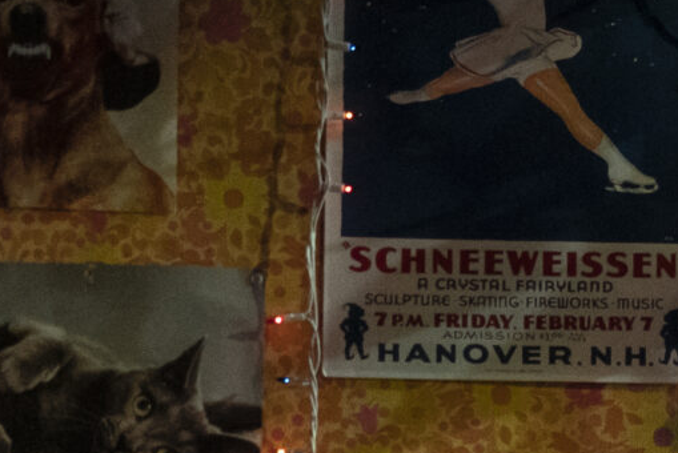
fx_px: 7292
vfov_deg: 3.5
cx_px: 1613
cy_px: 939
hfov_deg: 5.2
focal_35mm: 387
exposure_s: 1/320
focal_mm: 77
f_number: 4
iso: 6400
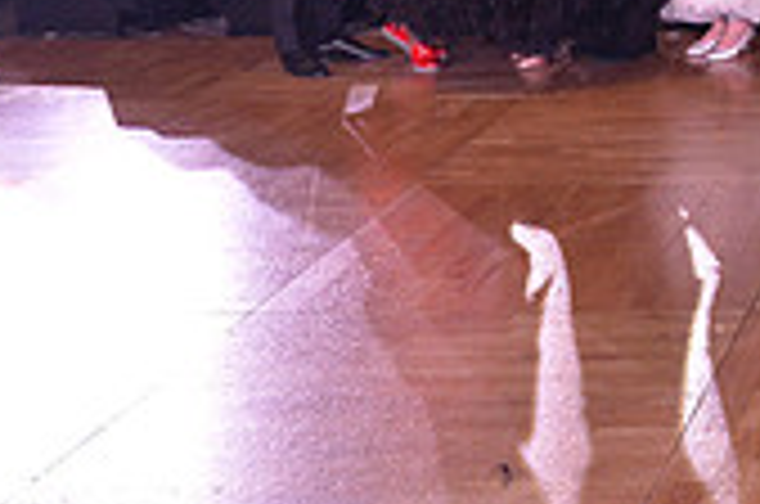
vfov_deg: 12.7
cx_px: 1165
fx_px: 2170
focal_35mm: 103
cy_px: -178
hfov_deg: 17.7
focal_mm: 30
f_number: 5
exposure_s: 1/250
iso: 2000
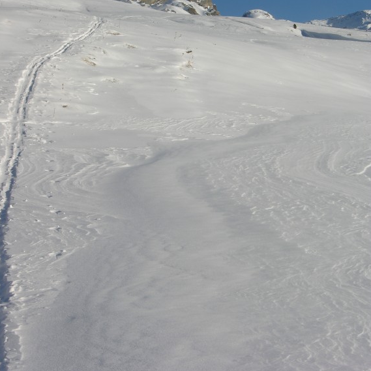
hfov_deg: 18.7
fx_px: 1128
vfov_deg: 18.6
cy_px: 135
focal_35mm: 93
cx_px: 186
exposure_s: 1/326
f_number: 7.6
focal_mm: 19.9
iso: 50
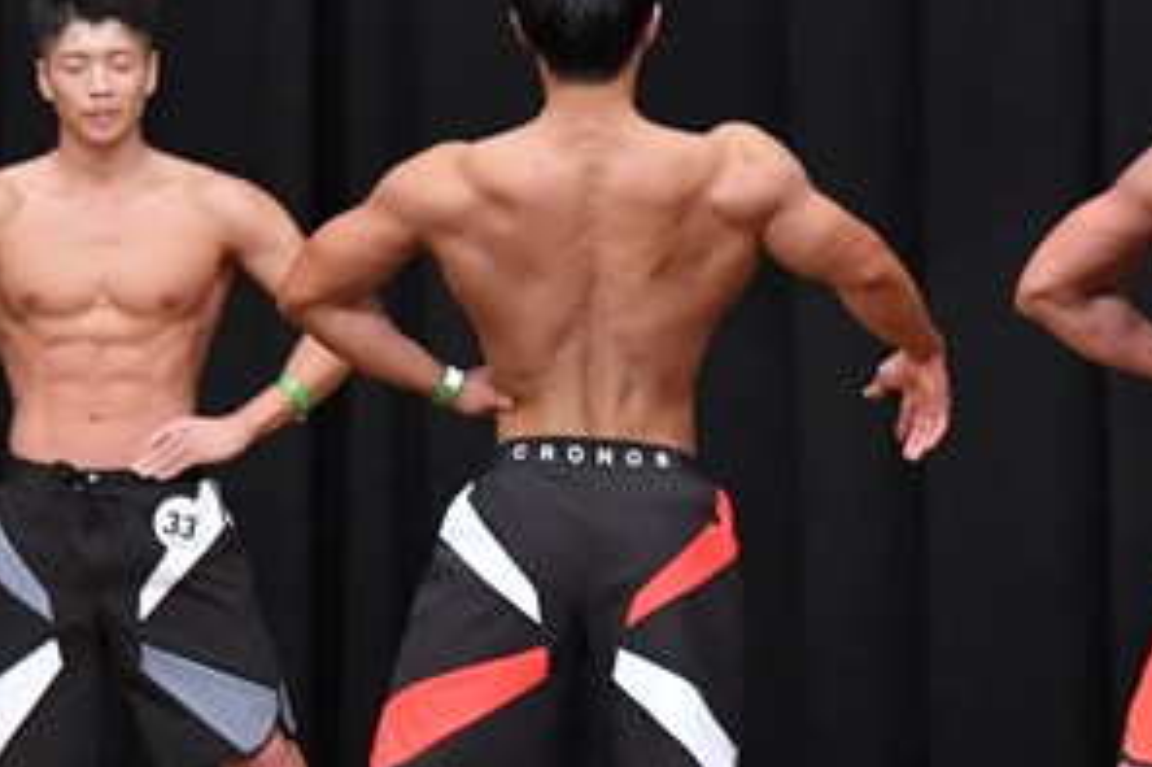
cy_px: 561
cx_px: 570
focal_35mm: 455
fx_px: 14551
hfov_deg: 4.5
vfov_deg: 3.0
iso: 8000
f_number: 5.6
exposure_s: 1/400
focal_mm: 116
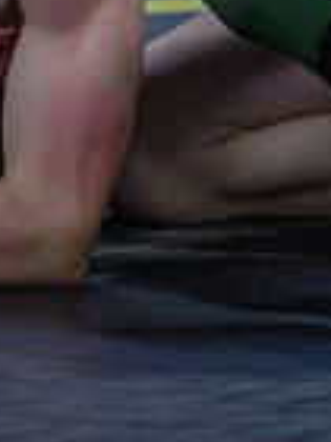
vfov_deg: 4.6
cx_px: 4
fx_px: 5469
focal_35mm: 429
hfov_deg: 3.5
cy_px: -147
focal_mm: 102
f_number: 2.8
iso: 10000
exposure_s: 1/800
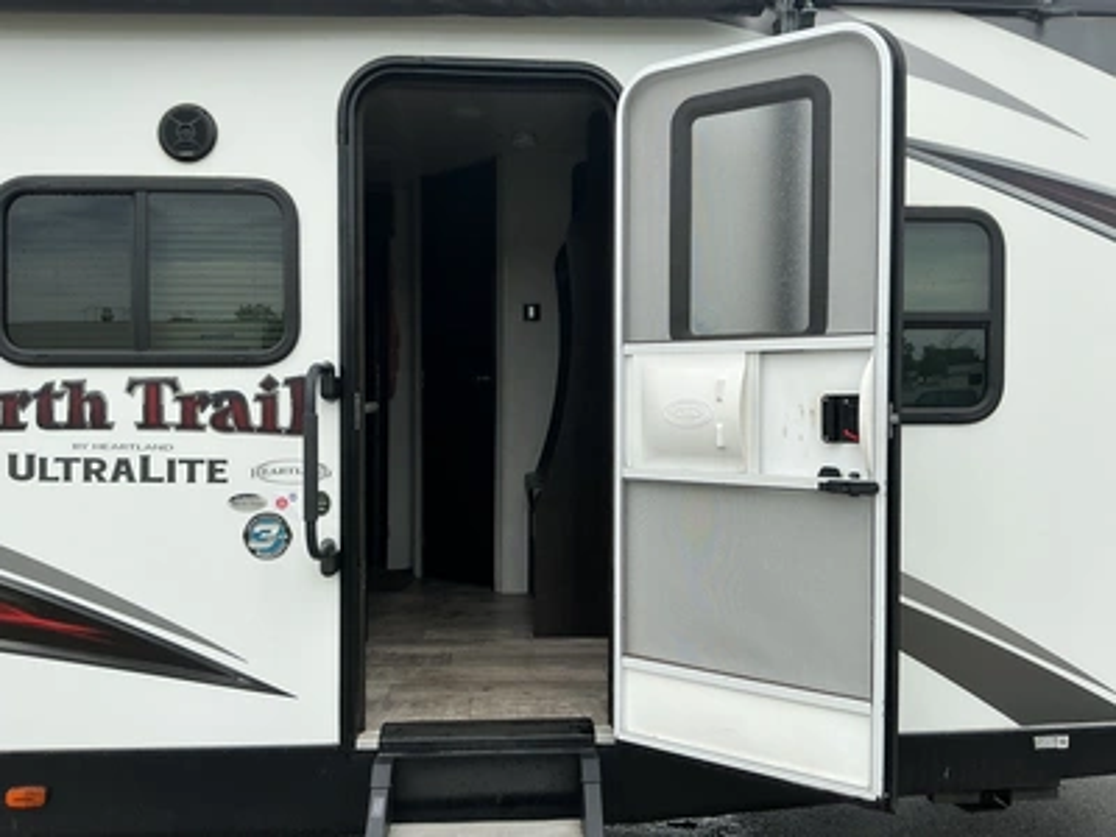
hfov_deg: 63.4
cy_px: 418
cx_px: 558
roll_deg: +0.2
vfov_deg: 49.7
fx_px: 903
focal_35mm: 28
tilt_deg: -0.6
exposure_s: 1/781
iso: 25
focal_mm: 3
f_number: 1.8
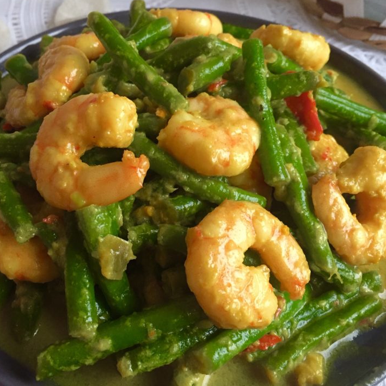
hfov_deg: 44.9
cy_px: 177
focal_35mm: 37
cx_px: 177
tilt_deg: -51.0
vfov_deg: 44.9
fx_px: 467
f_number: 2.2
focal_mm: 4.15
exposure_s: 1/33
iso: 250
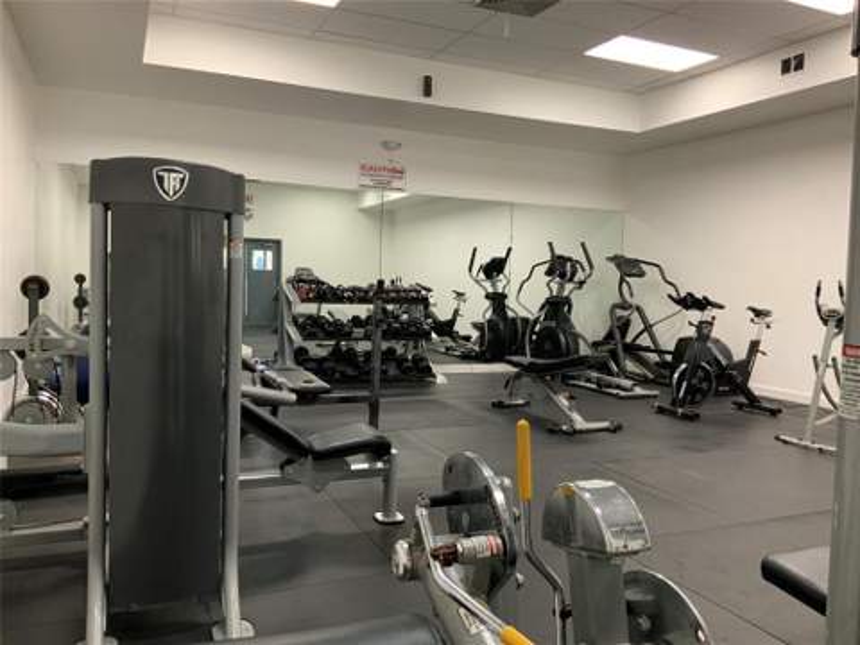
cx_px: 430
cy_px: 322
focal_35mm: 29
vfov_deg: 48.2
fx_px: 720
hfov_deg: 61.7
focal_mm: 3
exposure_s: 1/60
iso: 125
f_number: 1.8
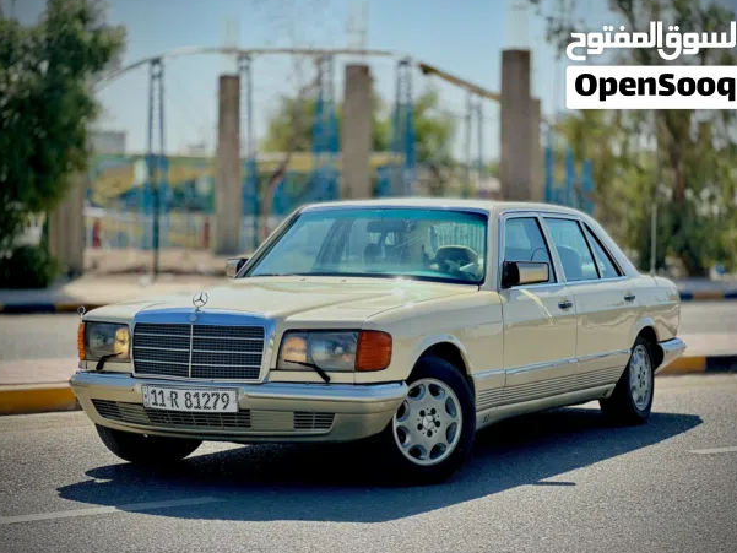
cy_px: 286
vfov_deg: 18.0
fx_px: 1746
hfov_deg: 23.8
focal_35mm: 82
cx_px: 381
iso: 32
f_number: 2.8
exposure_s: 1/483
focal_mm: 9
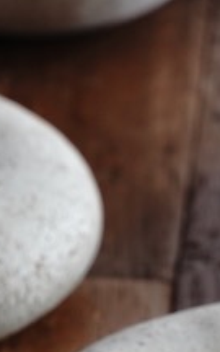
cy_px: 275
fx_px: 4346
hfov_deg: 2.9
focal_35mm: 453
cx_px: -269
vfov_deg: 4.6
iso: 400
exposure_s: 1/30
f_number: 7.1
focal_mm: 75
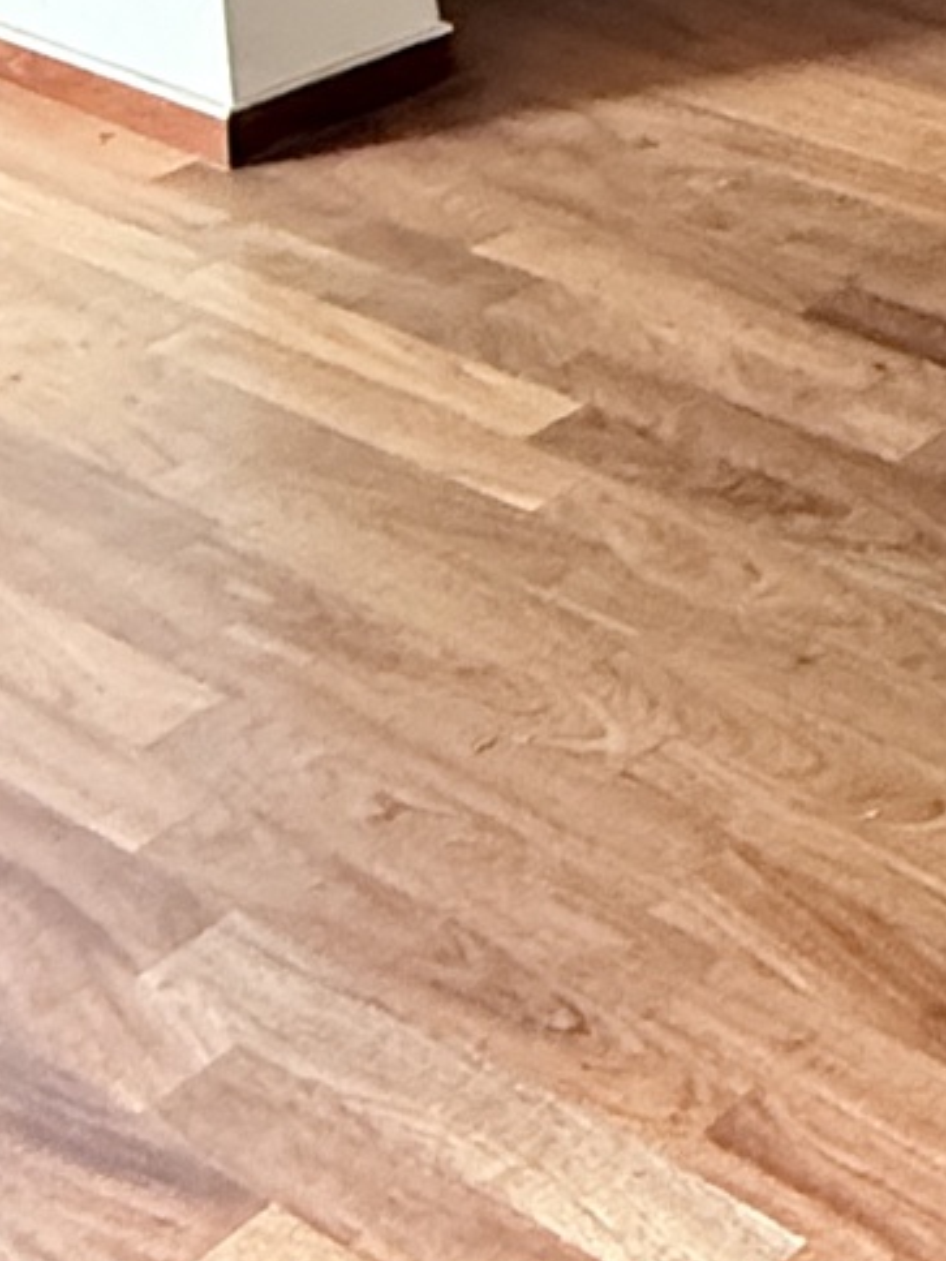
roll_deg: -0.6
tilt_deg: -9.3
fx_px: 2696
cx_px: 1874
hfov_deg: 15.8
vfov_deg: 21.5
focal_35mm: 74
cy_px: -701
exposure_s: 1/60
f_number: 2.2
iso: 800
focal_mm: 2.22
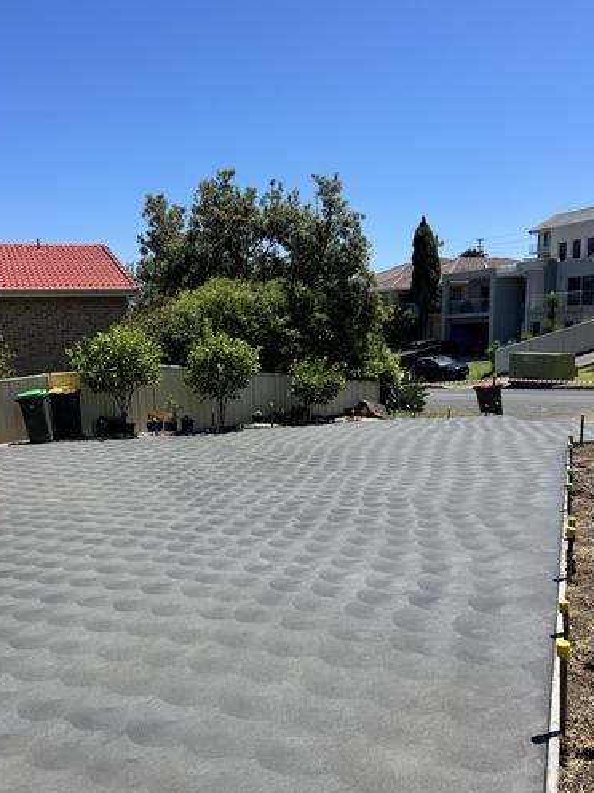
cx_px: 238
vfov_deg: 61.5
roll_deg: +1.0
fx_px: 664
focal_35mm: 29
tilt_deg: -7.1
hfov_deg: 47.9
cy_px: 448
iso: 80
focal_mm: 6.76
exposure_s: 1/4310
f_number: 1.78
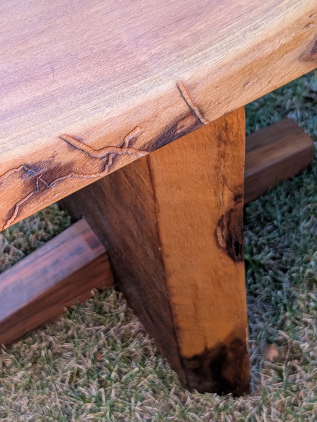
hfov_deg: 20.2
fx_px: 889
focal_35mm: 73
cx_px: 130
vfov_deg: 26.6
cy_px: 180
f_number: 1.68
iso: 83
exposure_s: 1/35.7
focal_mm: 6.9
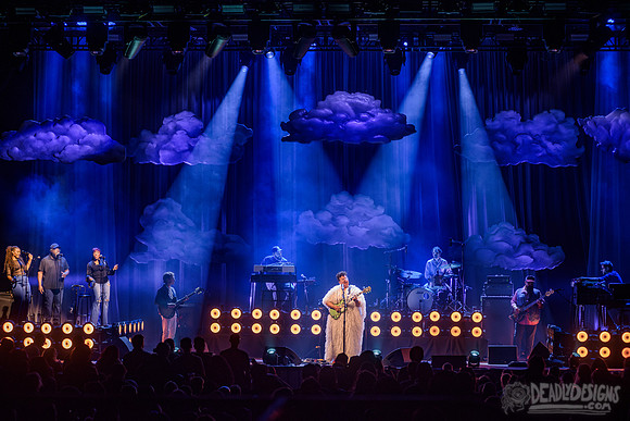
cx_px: 315
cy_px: 210
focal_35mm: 80
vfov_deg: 17.1
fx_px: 1400
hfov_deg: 25.4
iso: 2500
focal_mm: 80
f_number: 4.5
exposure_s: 1/640
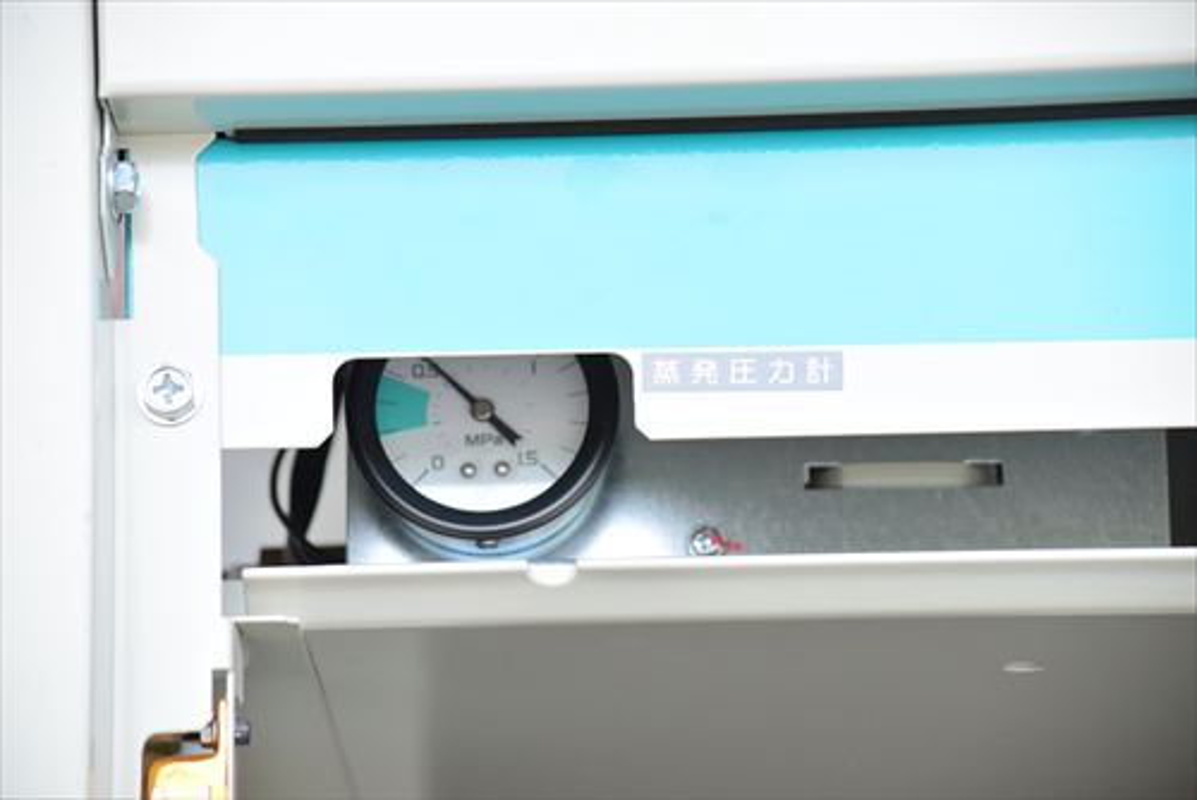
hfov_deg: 13.4
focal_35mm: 153
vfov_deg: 9.0
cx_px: 598
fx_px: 5090
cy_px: 400
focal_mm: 102
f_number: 6.3
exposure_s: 1/125
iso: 1250
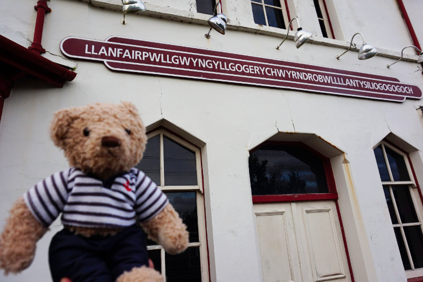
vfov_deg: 53.1
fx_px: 282
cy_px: 141
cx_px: 212
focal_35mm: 24
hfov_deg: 73.8
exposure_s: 1/60
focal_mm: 16
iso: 100
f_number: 5.6
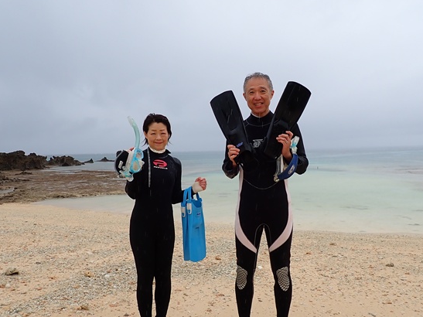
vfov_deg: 44.1
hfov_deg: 56.8
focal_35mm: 32
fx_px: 391
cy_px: 176
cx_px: 217
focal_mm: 4.5
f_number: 2.8
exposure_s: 1/400
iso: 100
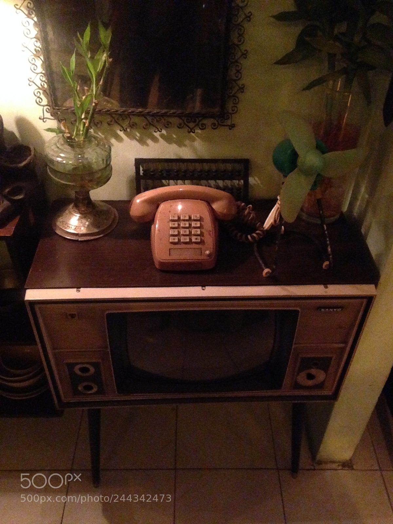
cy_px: 262
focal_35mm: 33
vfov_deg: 55.4
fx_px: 500
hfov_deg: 42.9
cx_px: 196
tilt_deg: -38.8
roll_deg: -1.6
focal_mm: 4.12
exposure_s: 1/15
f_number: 2.4
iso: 1600
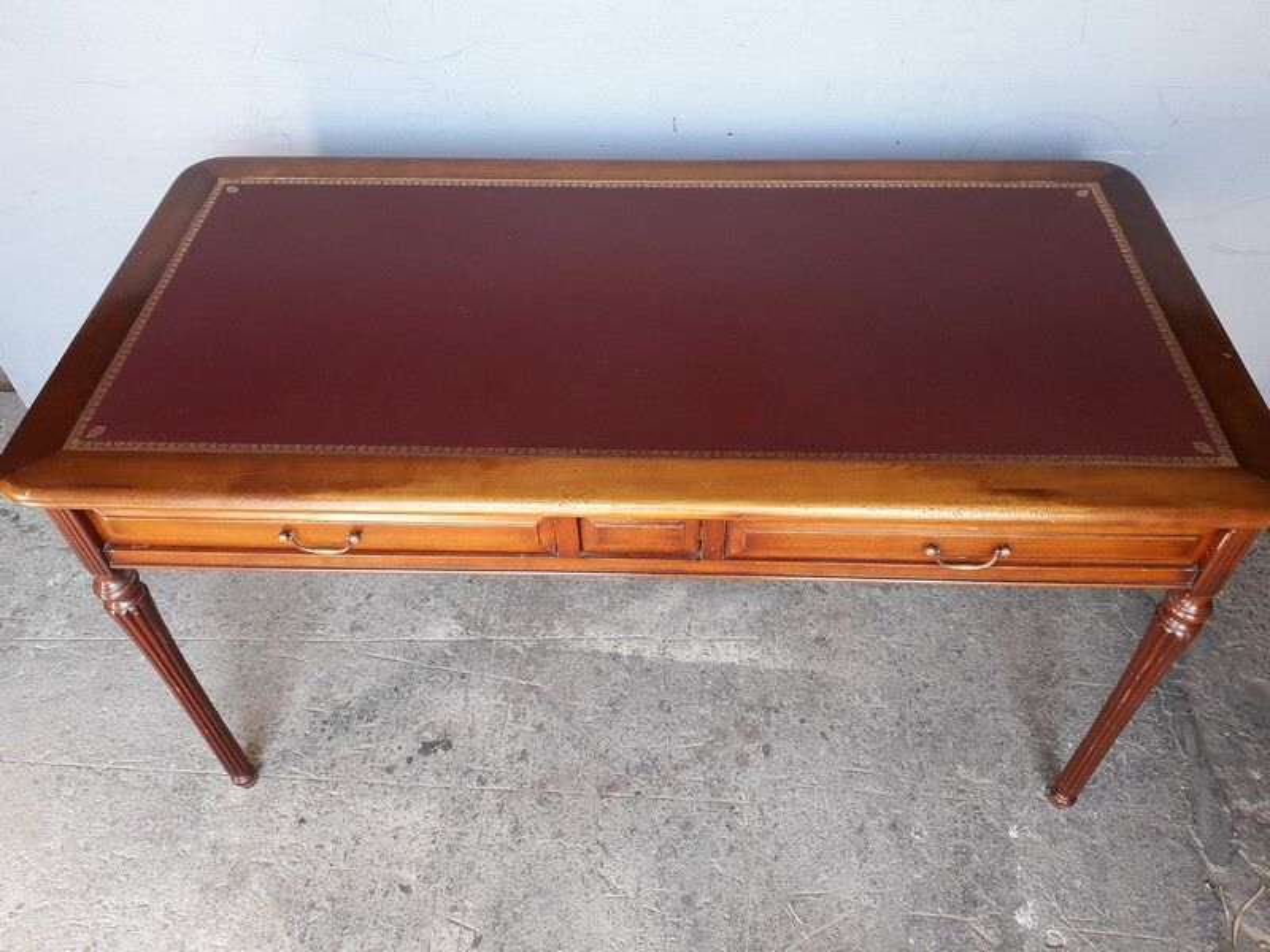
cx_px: 635
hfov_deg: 65.3
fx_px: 991
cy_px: 476
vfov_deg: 51.4
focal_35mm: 27
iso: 80
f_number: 1.9
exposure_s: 1/50
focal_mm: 3.6
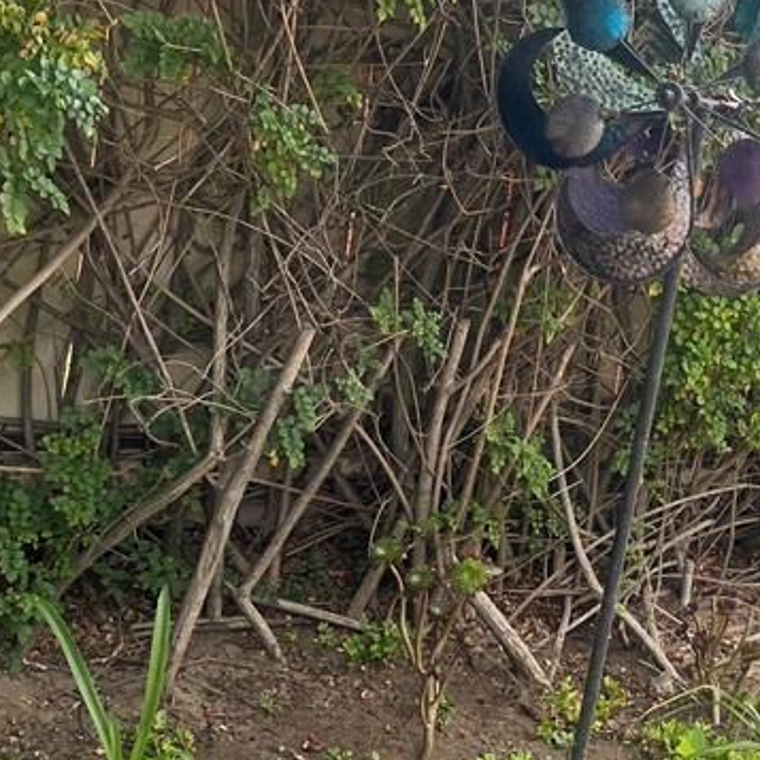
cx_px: 839
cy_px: 332
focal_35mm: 66
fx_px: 1639
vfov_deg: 26.1
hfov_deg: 24.3
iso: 50
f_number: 1.6
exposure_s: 1/515
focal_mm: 5.1
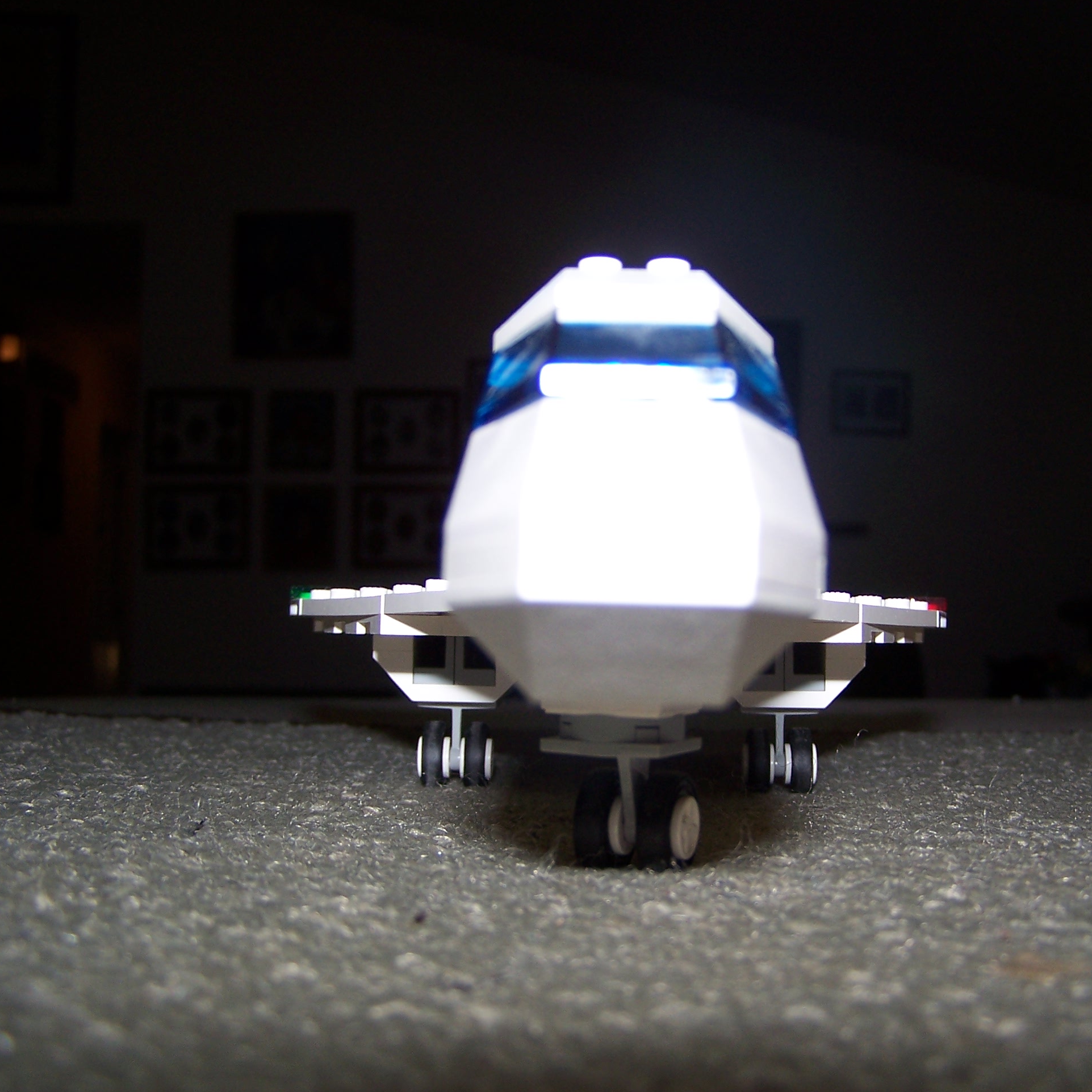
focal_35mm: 45
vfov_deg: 37.6
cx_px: 661
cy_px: 547
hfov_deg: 37.4
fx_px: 1606
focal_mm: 6.3
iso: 80
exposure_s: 1/60
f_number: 2.8
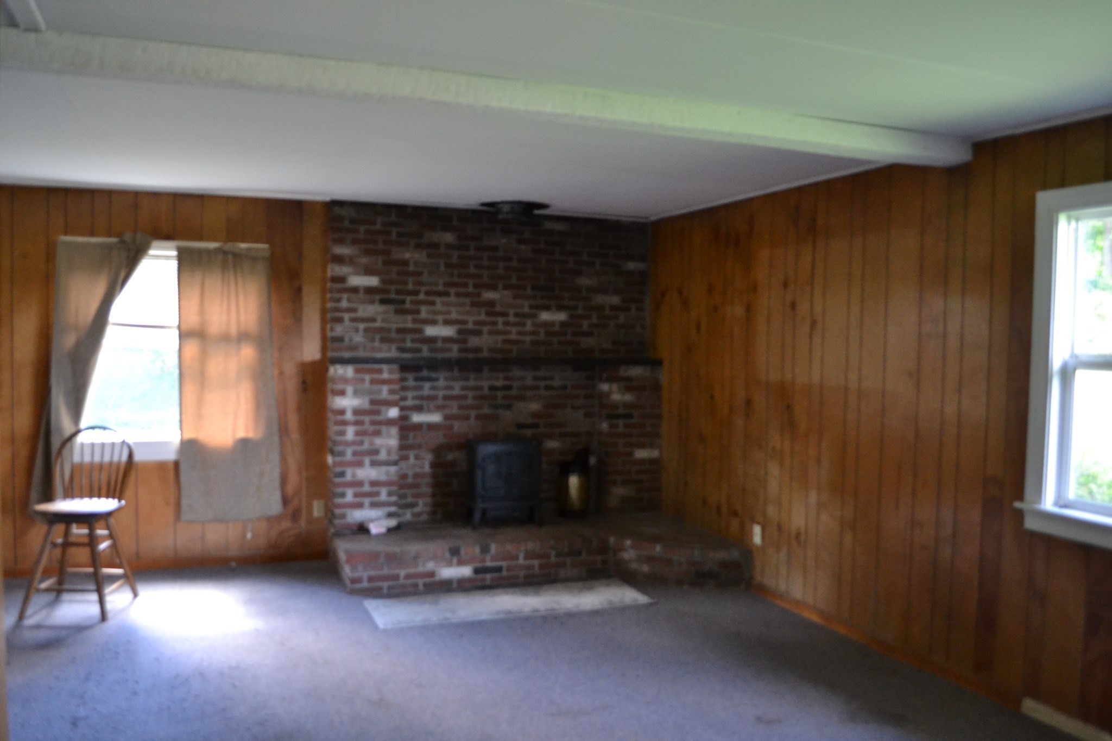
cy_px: 370
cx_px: 556
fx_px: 834
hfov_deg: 67.4
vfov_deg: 47.9
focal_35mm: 27
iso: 1600
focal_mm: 18
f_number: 3.5
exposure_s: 1/60
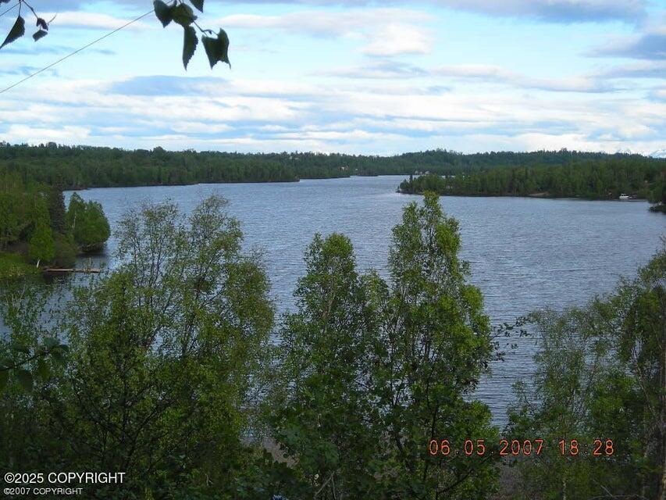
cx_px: 333
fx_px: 1251
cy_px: 250
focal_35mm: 65
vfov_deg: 22.6
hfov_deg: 29.8
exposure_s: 1/284
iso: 50
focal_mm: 10.8
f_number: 3.9
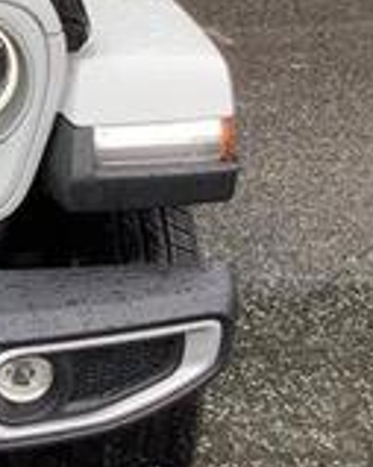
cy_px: 73
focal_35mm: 96
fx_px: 1326
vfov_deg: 19.7
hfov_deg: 13.9
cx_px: -332
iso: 25
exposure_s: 1/220
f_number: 2.4
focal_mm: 3.3
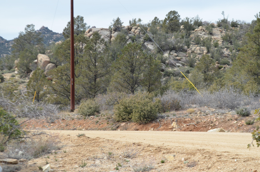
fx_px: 595
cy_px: 86
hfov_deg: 24.7
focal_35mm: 82
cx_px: 130
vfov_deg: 16.5
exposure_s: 1/250
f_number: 8
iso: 160
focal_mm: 55
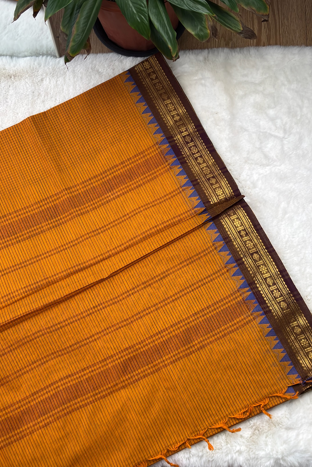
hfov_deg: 26.0
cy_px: 233
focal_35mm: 52
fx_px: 676
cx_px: 138
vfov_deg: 38.2
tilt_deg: -74.4
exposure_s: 1/100
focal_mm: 5.96
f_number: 1.6
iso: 64
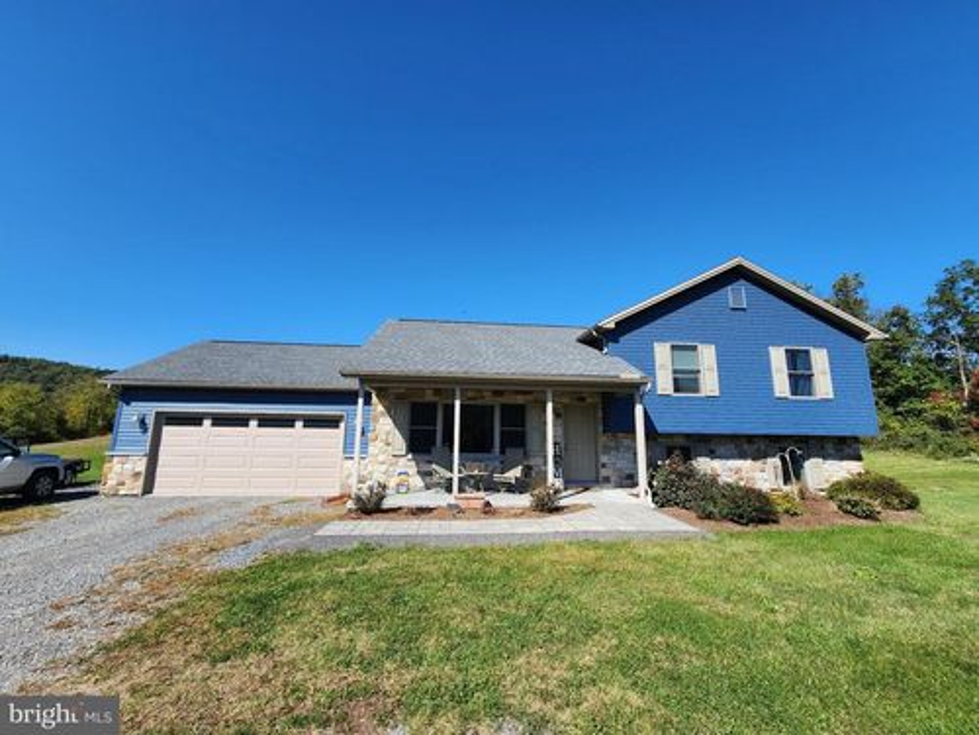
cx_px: 490
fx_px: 368
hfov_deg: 106.2
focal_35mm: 13
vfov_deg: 89.9
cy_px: 368
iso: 50
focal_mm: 2.2
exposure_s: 1/1659
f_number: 2.2
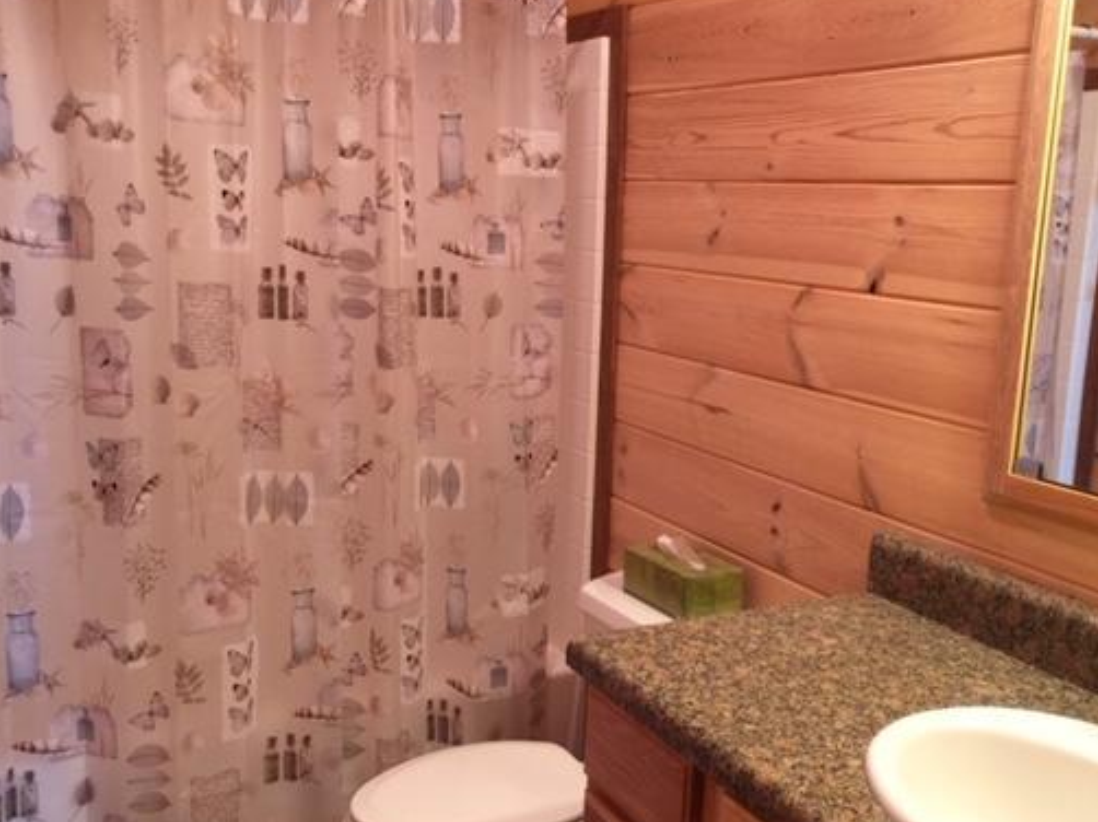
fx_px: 1173
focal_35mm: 37
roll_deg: -3.9
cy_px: 459
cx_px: 610
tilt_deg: -12.7
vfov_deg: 38.6
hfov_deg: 50.1
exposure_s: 1/15
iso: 50
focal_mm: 4.15
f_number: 2.2
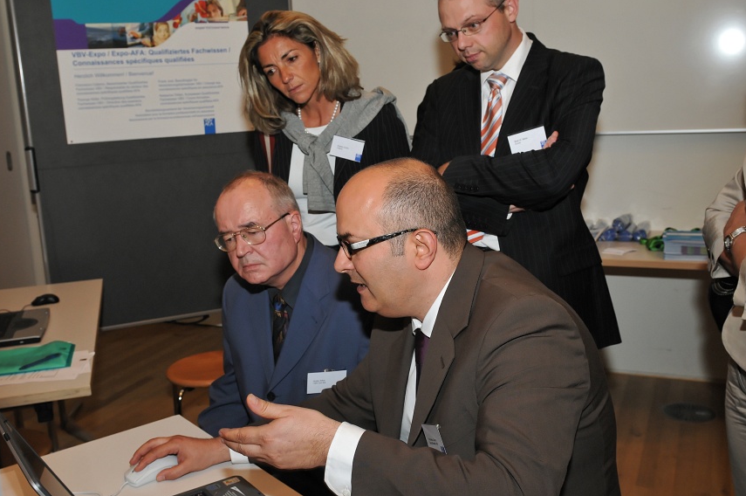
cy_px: 243
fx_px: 787
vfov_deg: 35.0
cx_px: 355
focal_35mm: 38
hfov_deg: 50.7
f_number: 5.6
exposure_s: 1/60
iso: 400
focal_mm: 24
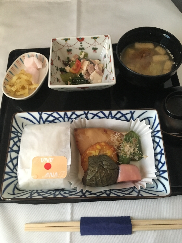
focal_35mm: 29
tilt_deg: -63.7
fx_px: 203
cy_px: 122
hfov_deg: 48.2
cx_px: 91
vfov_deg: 61.7
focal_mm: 4.15
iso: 200
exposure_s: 1/20
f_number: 2.2
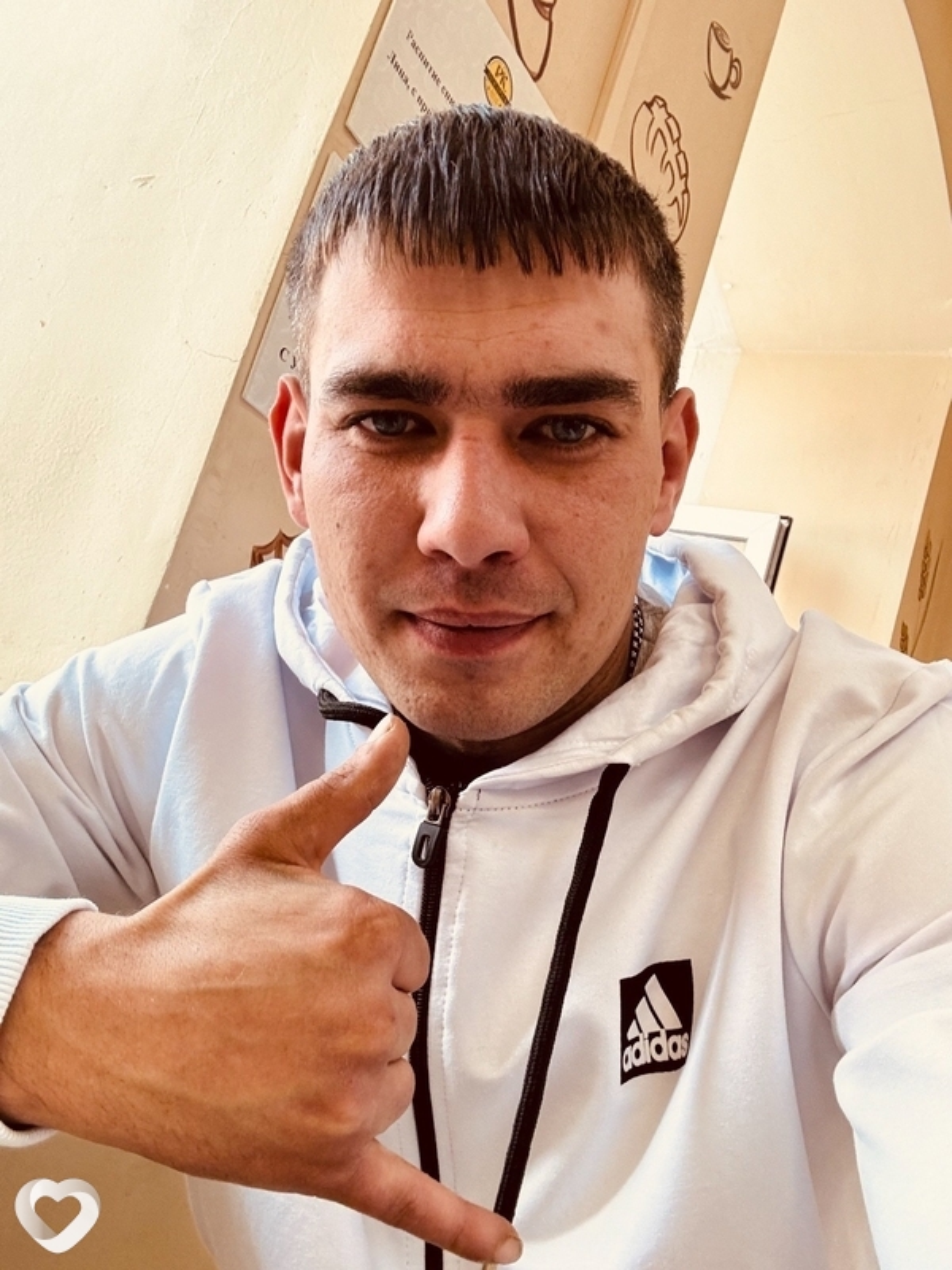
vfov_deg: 60.0
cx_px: 476
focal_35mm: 30
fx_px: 1100
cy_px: 635
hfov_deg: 46.8
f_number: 1.9
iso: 100
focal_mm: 2.69
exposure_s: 1/60
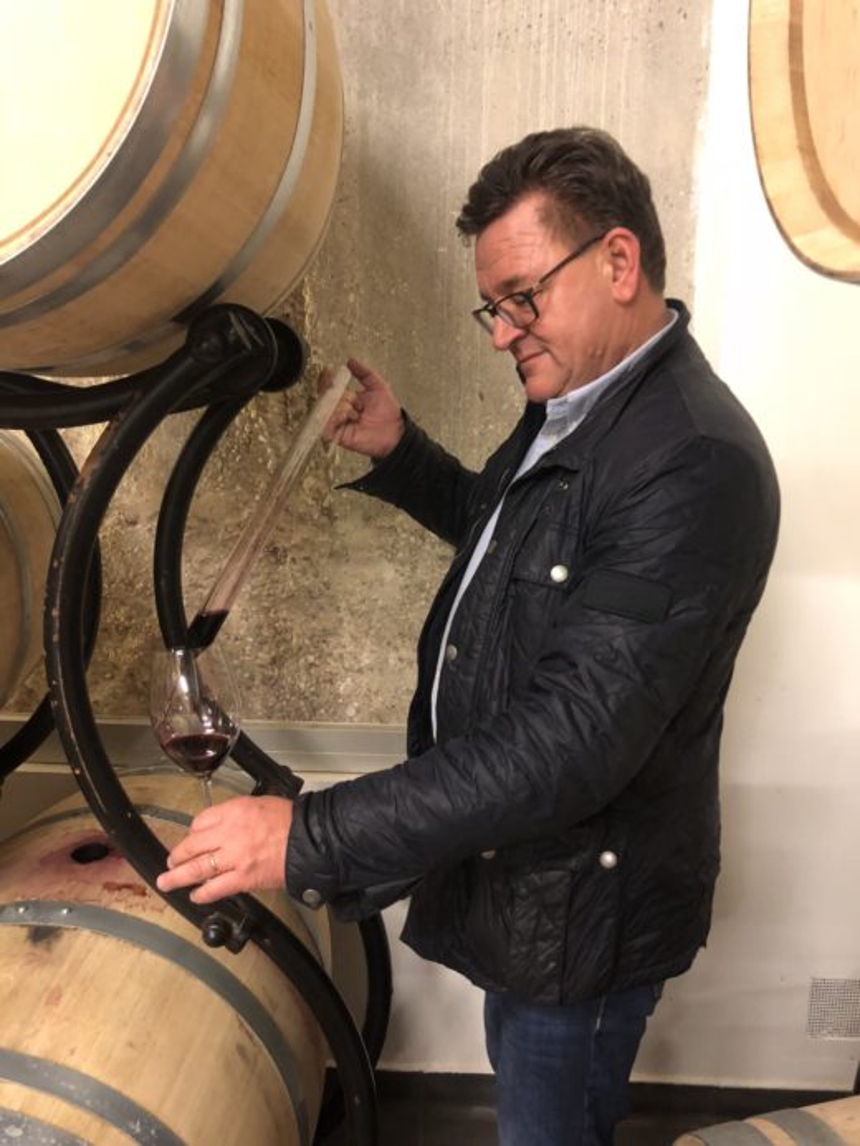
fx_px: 960
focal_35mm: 29
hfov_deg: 48.2
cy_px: 573
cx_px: 430
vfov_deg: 61.7
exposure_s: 1/7
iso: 80
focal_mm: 3.99
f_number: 1.8
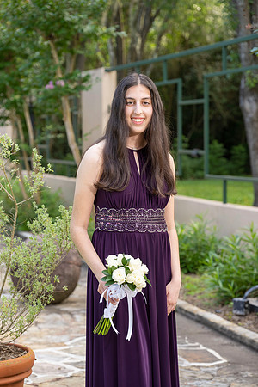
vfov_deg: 22.1
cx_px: 129
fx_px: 989
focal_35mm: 92
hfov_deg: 14.9
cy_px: 194
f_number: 5
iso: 500
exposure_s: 1/200
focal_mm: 92
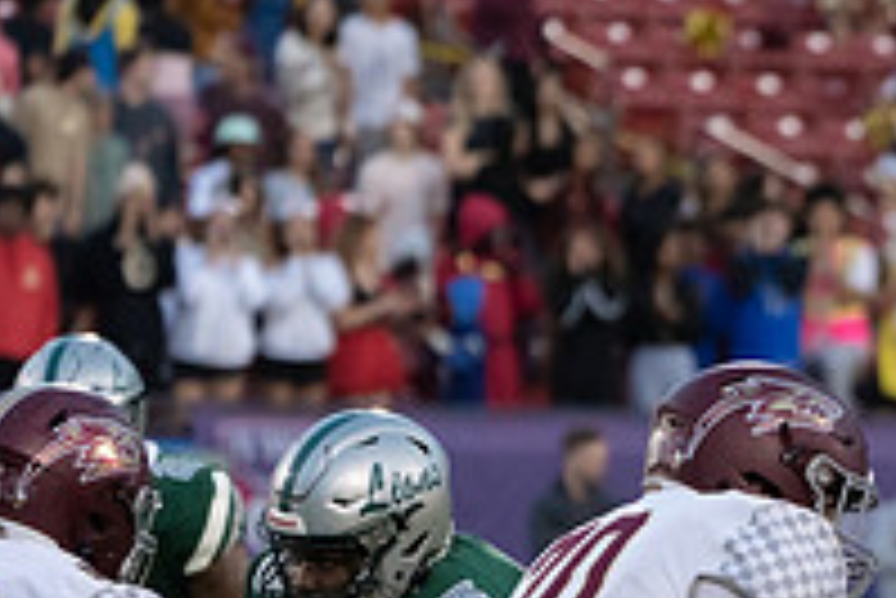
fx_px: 16812
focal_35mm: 675
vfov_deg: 2.0
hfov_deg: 3.0
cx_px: 1175
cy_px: 794
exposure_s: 1/1250
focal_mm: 232
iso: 4000
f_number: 5.6
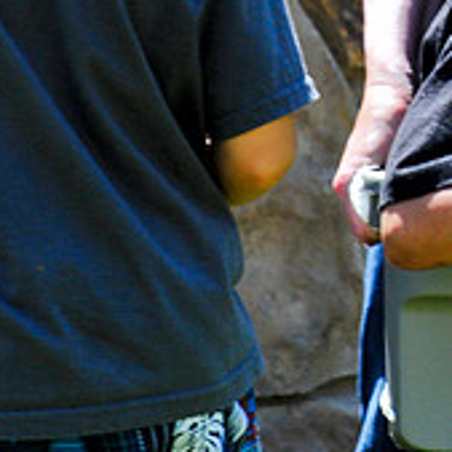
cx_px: 631
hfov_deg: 2.1
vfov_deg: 2.1
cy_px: -60
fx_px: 12291
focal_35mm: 832
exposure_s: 1/320
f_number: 9
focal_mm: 190
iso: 640
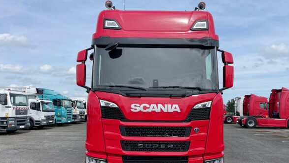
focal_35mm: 29
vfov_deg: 39.9
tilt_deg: +5.5
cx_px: 144
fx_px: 222
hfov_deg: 66.1
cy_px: 102
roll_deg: +0.9
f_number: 1.6
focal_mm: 4.2
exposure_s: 1/3401
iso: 32
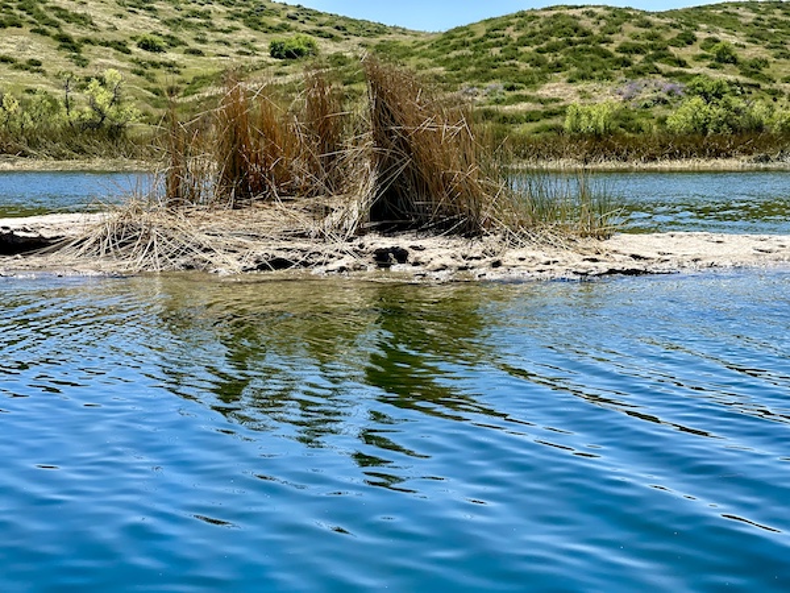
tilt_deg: -6.5
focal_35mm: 64
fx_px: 1461
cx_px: 395
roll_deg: +0.2
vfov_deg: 22.9
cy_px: 296
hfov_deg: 30.3
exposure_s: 1/1004
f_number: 2.2
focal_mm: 7.5
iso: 32
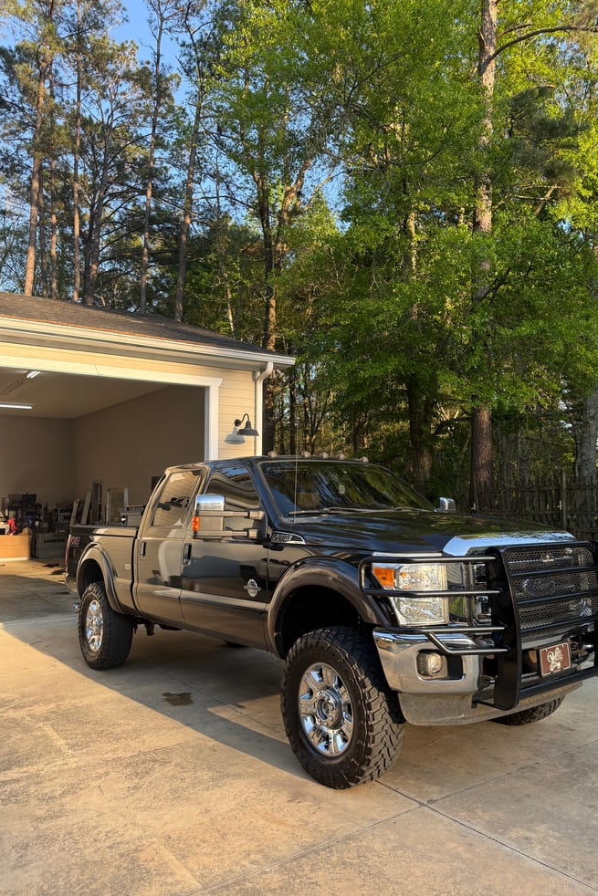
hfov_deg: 49.5
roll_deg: -0.7
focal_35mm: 26
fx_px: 648
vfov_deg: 69.4
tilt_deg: +3.2
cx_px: 330
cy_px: 447
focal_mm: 6.76
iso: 100
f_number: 1.78
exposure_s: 1/715
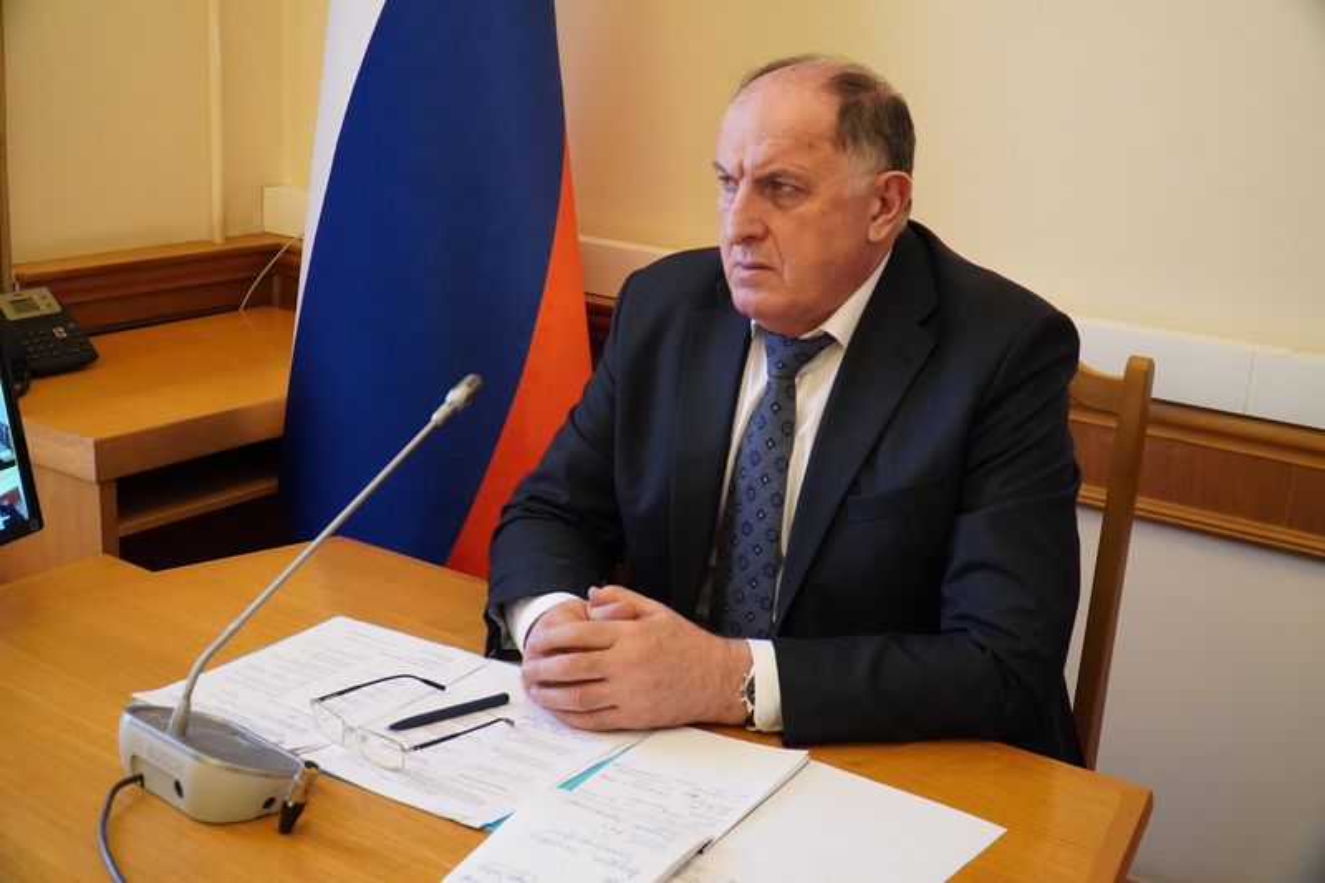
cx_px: 662
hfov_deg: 47.9
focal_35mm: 40
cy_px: 442
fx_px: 1490
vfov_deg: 33.0
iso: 4000
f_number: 4
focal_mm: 27
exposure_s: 1/250
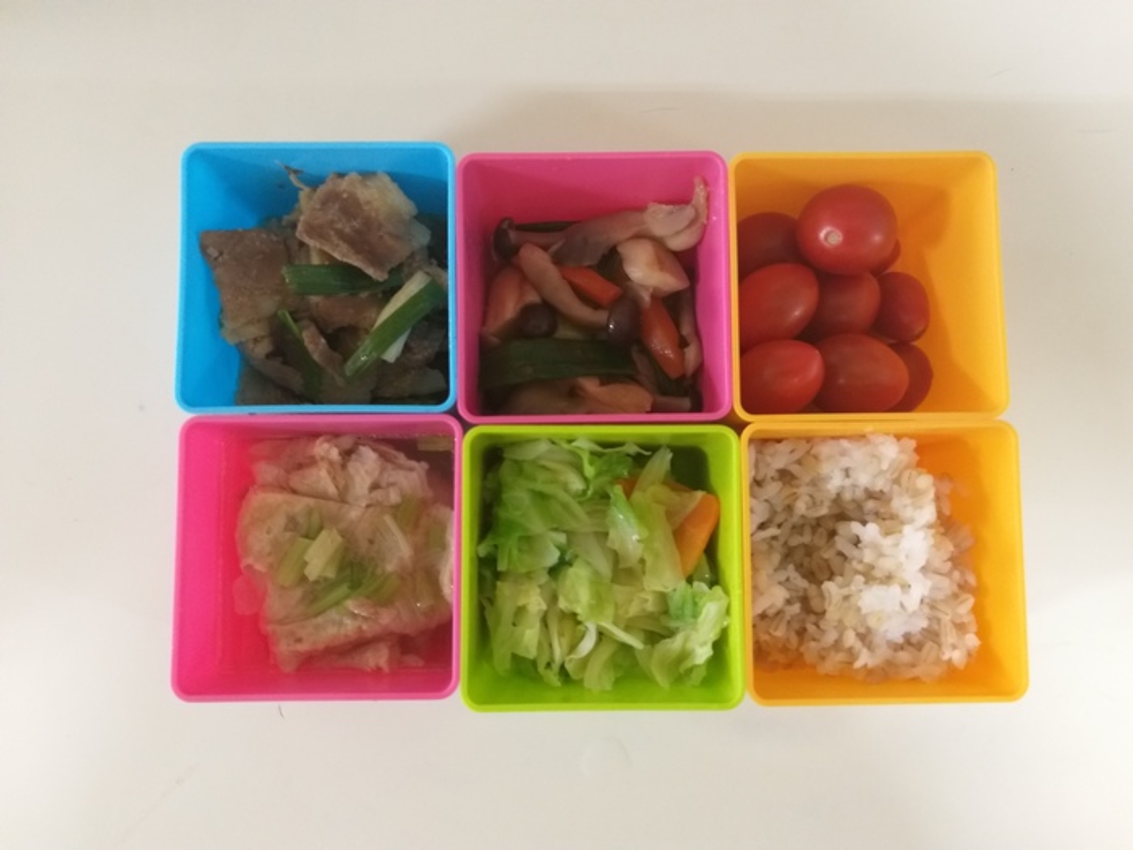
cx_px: 566
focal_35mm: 26
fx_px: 851
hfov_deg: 67.3
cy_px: 425
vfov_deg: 53.1
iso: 320
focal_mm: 3.93
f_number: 1.7
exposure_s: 1/24
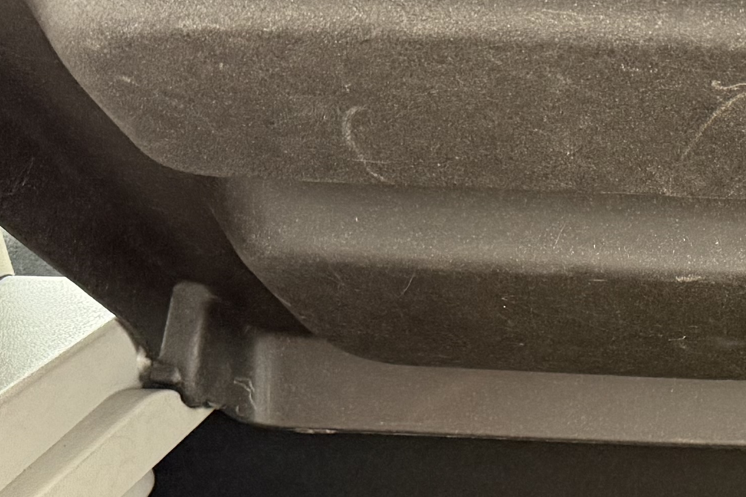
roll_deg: -1.0
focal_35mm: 97
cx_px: 1066
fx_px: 2010
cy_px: 659
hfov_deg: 18.9
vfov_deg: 13.6
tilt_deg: -29.1
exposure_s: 1/60
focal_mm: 6.76
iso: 250
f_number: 1.78
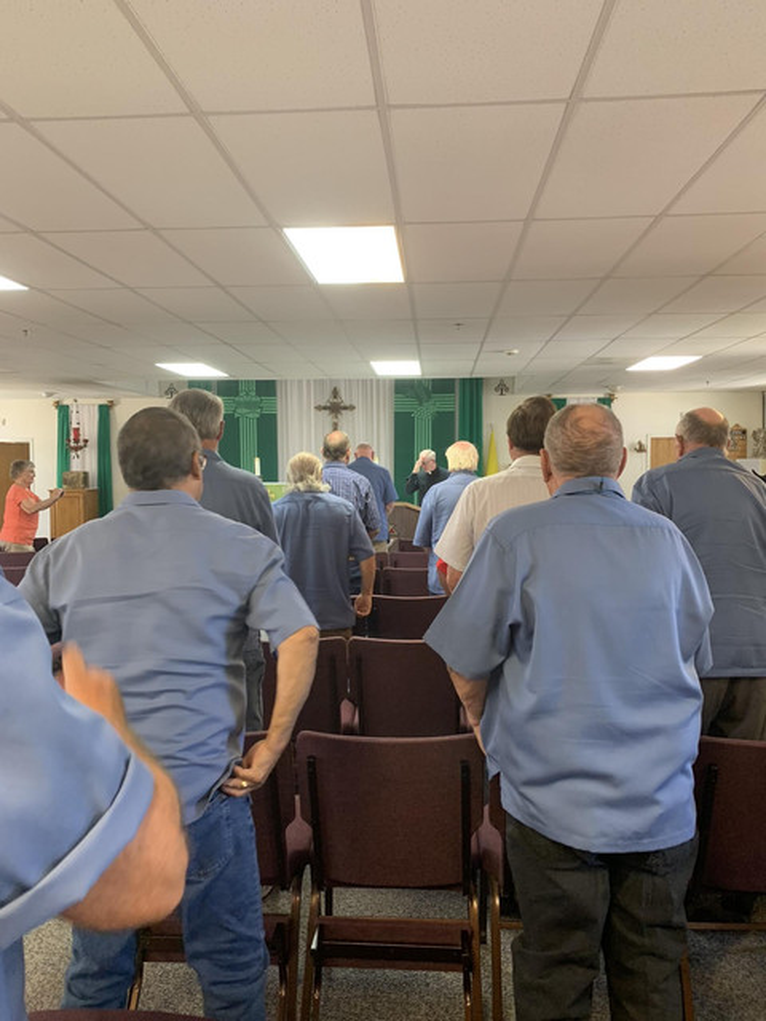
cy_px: 510
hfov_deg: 53.1
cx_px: 383
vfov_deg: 67.3
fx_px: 767
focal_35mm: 26
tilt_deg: -1.9
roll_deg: -0.6
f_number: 1.8
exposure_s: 1/60
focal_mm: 4.25
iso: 200
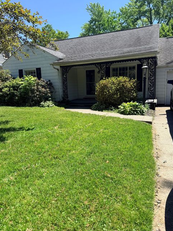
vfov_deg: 69.4
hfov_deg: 54.9
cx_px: 87
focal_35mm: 25
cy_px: 111
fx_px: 167
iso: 80
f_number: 1.78
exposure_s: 1/2232
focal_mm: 6.76
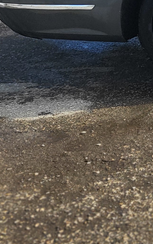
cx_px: 441
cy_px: -47
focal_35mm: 107
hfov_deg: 9.7
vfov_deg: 18.5
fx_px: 714
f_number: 1.8
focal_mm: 5.4
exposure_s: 1/2216
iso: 40
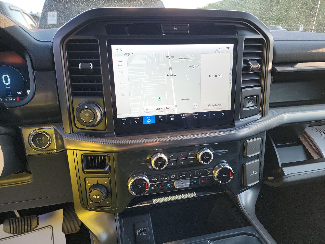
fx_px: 225
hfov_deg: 71.6
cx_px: 162
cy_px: 122
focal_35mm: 24
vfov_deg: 56.8
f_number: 1.8
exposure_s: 1/59
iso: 72
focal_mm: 6.7
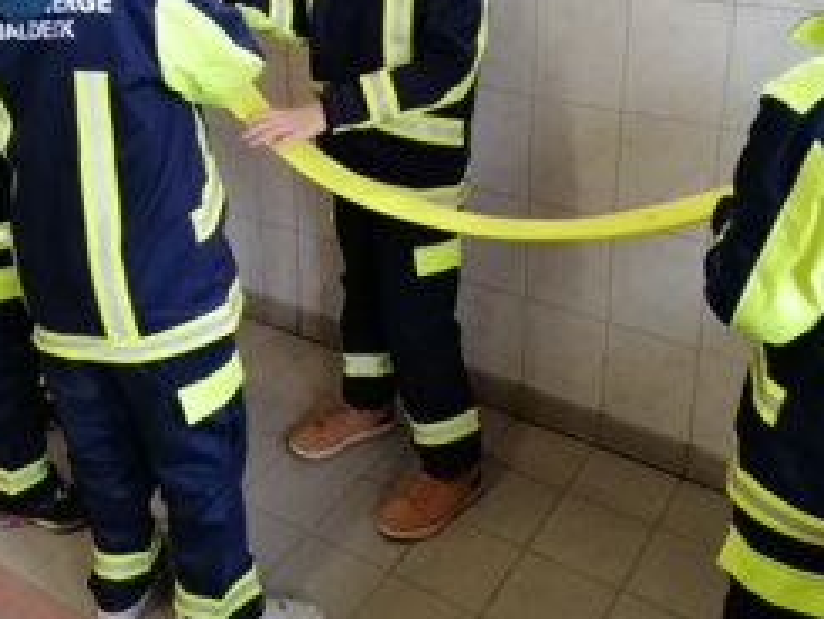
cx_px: 373
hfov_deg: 42.9
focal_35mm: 44
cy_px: 128
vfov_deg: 32.1
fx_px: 1048
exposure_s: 1/100
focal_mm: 4.75
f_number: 1.8
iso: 500
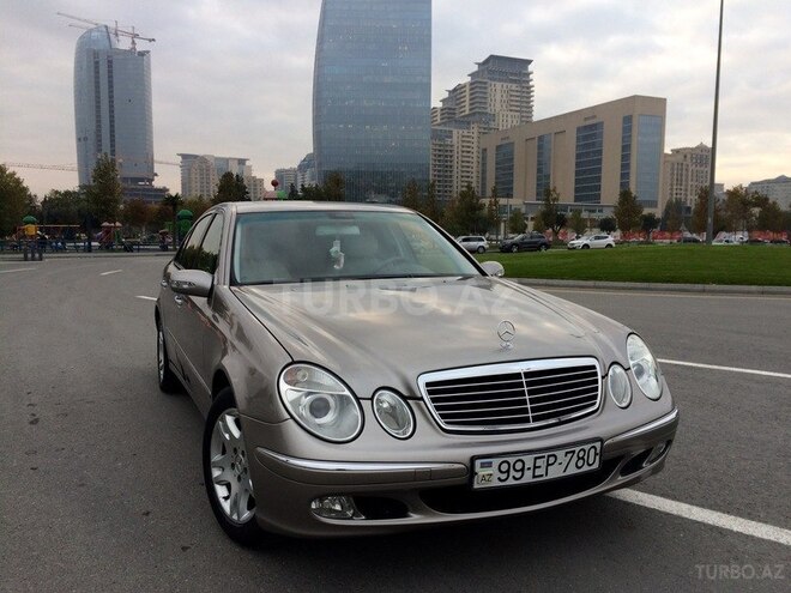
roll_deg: -0.7
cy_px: 296
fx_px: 663
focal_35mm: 29
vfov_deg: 48.2
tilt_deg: -5.9
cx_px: 396
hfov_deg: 61.7
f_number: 2.2
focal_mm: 4.15
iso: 32
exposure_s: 1/162
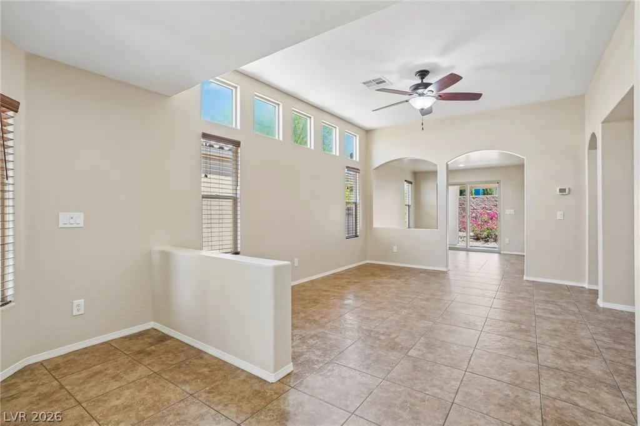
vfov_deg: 70.4
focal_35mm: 17
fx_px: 302
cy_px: 213
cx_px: 320
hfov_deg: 93.3
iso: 320
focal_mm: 17
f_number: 8
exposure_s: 1/30
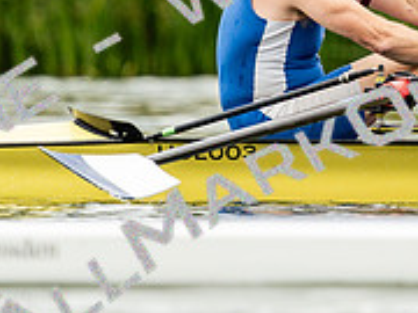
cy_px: 31
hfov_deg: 1.1
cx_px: 446
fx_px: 22496
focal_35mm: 1863
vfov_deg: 0.8
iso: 400
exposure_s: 1/2000
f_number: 6.3
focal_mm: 600
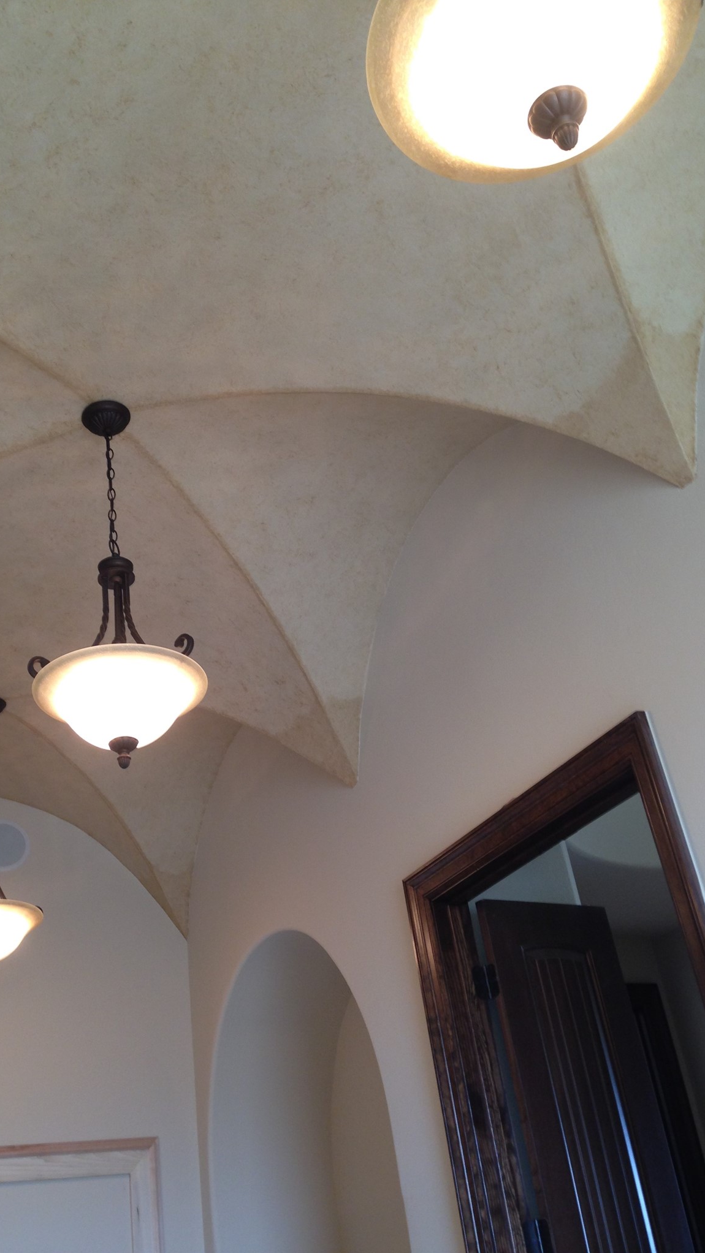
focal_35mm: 36
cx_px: 269
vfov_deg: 55.3
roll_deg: +7.7
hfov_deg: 32.7
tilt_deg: +30.6
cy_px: 626
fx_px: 1197
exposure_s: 1/20
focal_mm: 4.12
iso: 64
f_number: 2.4
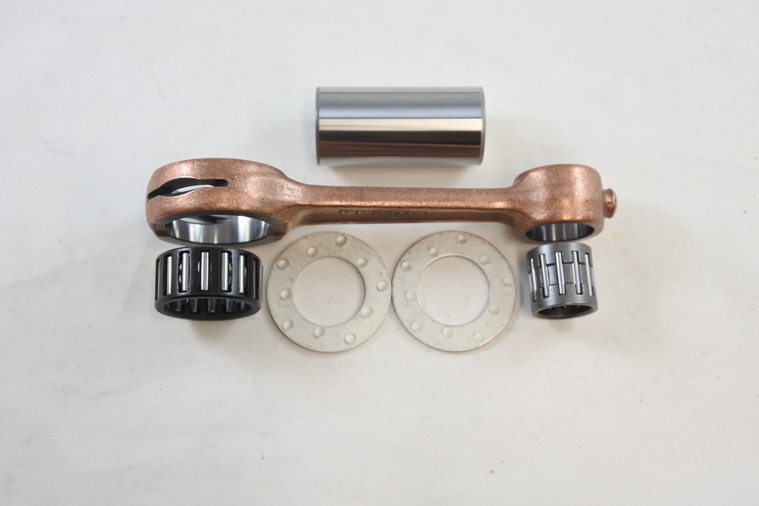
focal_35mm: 49
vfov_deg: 27.5
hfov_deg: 40.3
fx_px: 1033
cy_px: 253
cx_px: 380
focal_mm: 18.4
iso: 560
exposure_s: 1/125
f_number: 4.5
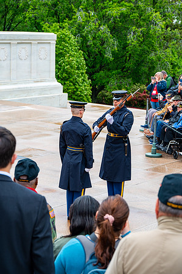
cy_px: 137
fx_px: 608
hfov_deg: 17.0
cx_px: 91
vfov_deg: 25.4
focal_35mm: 80
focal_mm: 80
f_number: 6.3
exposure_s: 1/100
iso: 180
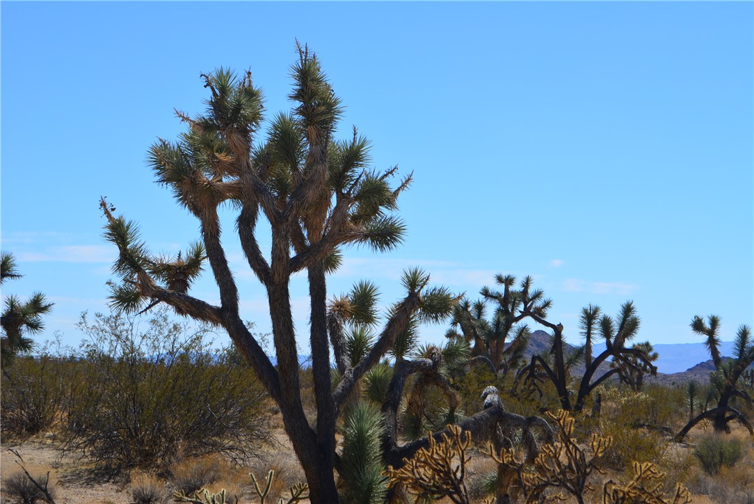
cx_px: 377
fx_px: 1729
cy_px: 252
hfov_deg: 24.6
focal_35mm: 82
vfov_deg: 16.6
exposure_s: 1/400
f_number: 11
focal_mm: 55
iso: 200
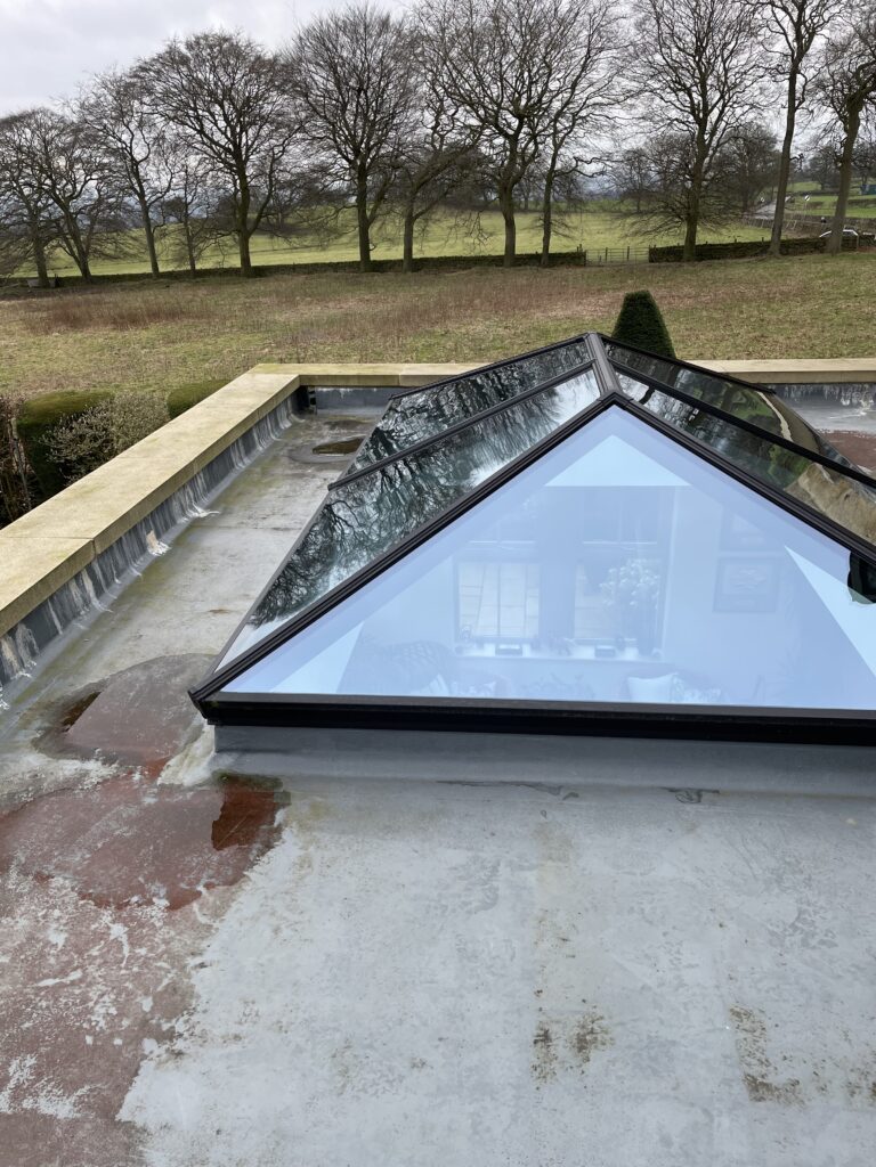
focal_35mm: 26
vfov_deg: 67.3
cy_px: 584
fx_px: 877
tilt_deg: -23.1
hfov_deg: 53.1
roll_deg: +1.2
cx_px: 438
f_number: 1.6
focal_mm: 4.2
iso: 32
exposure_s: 1/469
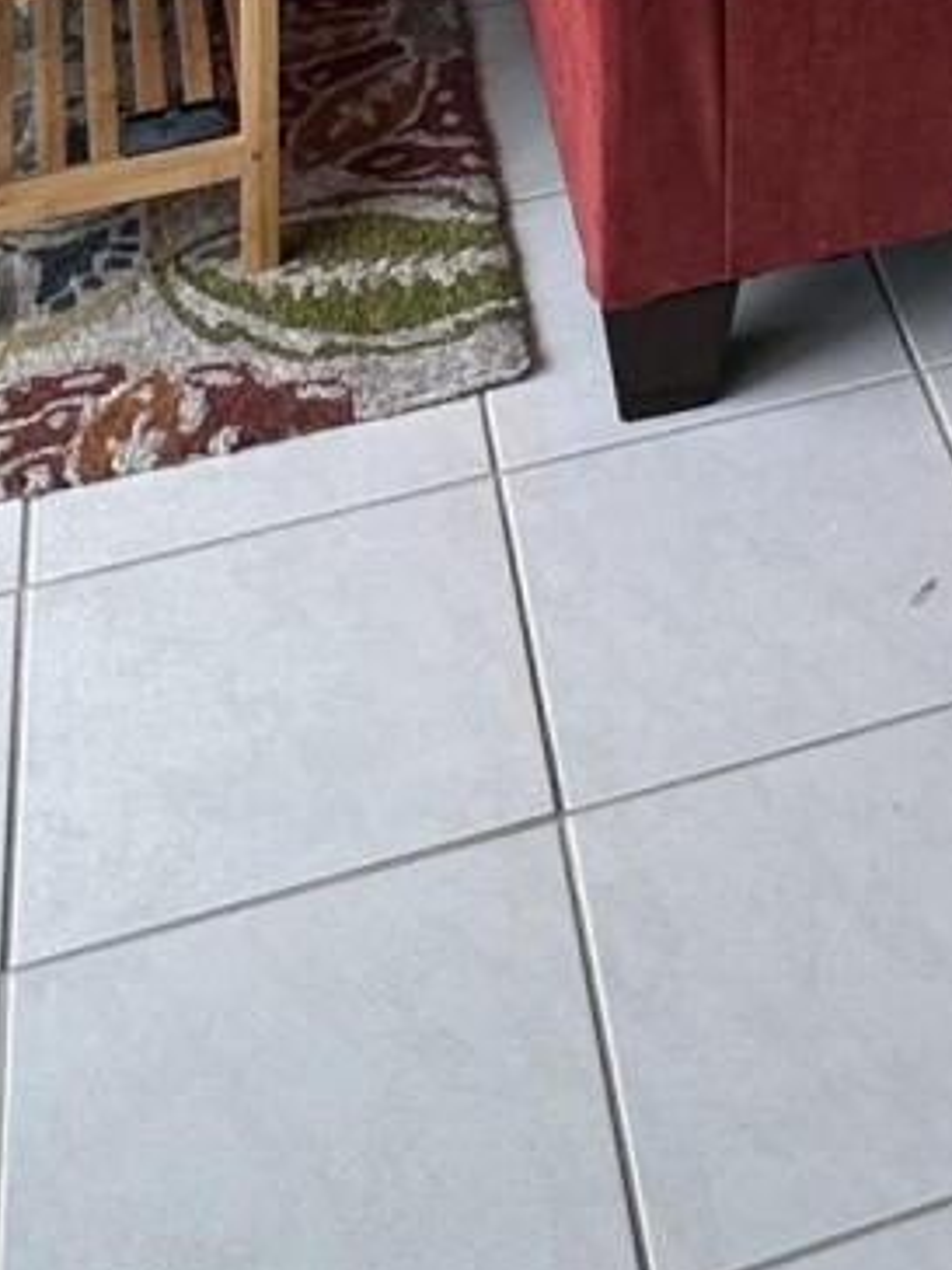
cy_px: -1417
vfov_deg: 16.9
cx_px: 1193
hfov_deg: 18.0
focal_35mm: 77
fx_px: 2824
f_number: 2.2
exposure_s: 1/99
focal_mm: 2.22
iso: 64
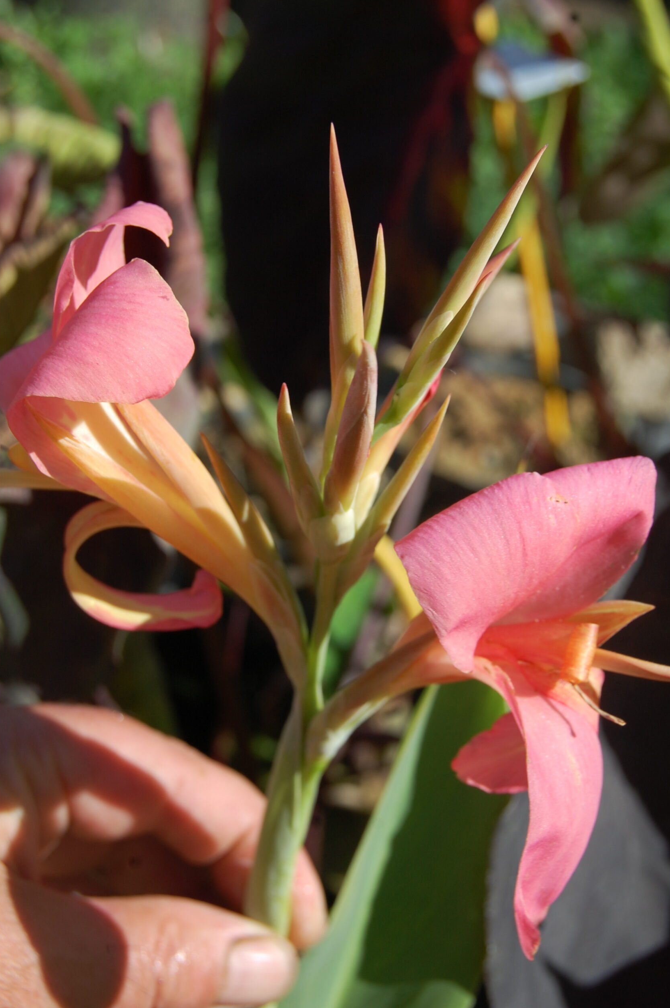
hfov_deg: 23.3
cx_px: 335
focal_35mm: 58
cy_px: 498
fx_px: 1622
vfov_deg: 34.5
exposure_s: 1/320
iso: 200
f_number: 9
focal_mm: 38
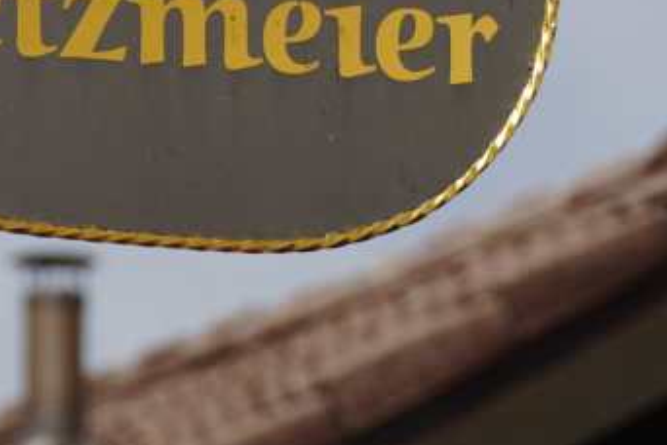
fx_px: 20453
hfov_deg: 1.9
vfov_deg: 1.2
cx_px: 310
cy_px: -103
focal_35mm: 1104
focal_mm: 210
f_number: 8
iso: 100
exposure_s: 1/500
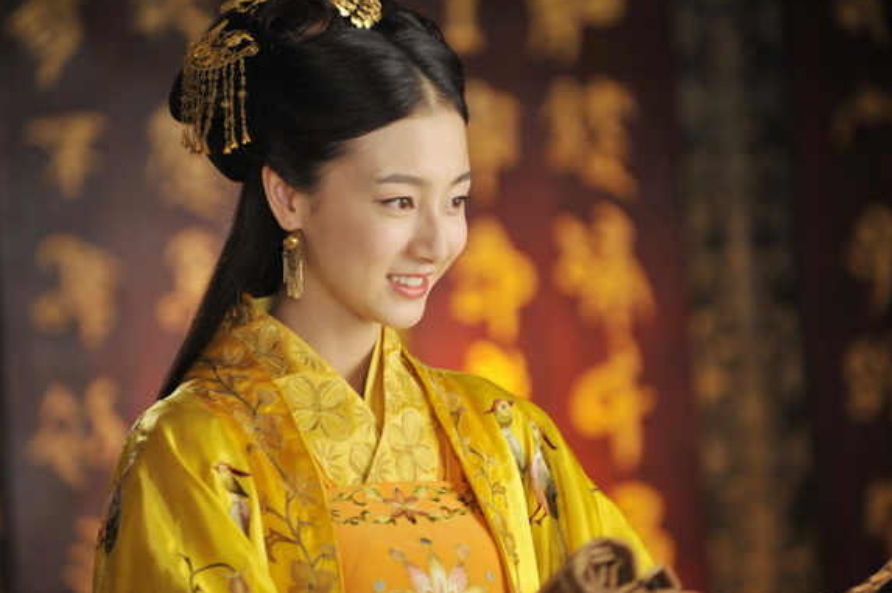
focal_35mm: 201
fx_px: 4976
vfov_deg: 6.8
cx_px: 420
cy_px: 299
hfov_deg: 10.2
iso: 640
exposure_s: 1/125
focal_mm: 180
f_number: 2.8
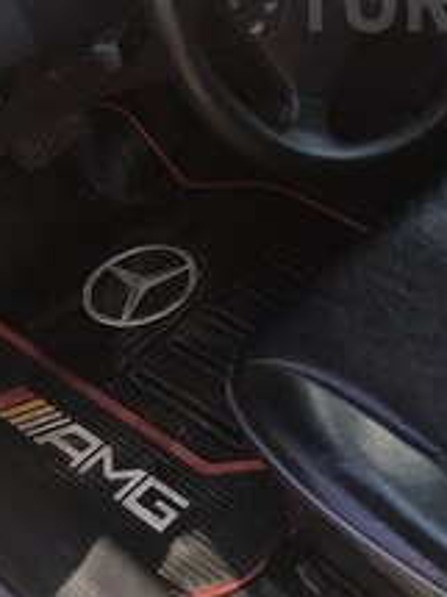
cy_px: 0
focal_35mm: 67
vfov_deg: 27.3
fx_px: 1155
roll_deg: -1.2
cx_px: 505
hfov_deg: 20.7
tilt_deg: -29.7
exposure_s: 1/100
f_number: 2.2
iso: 32
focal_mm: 4.15
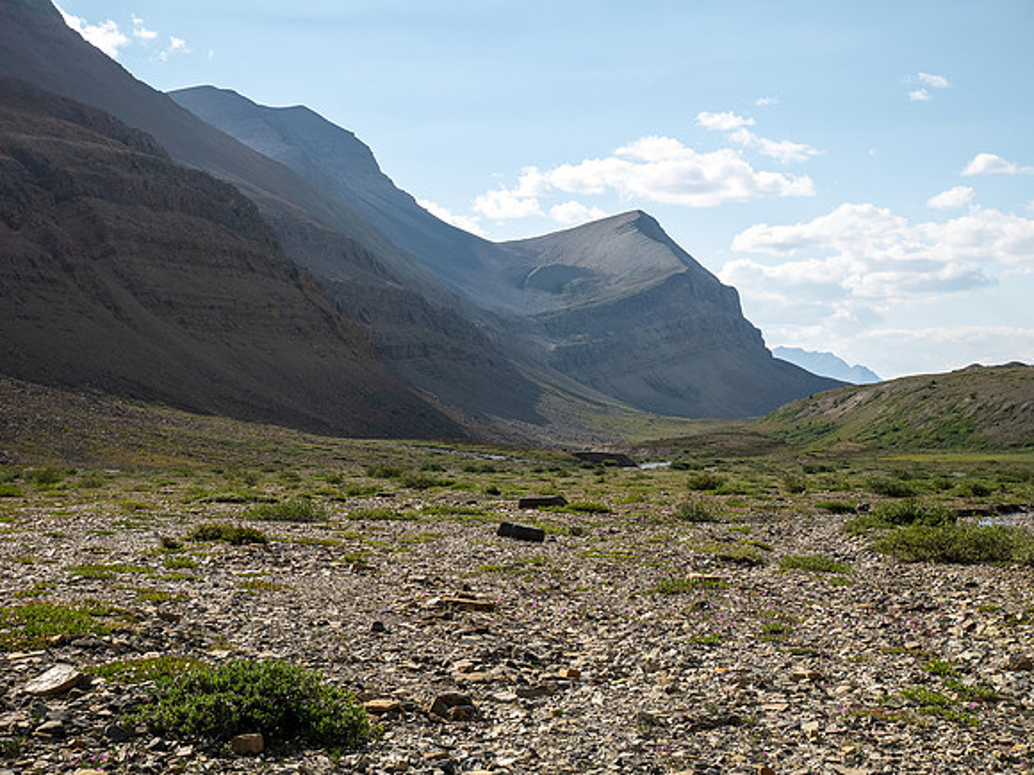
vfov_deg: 26.1
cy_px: 388
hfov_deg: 34.3
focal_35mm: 56
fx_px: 1673
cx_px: 517
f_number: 8
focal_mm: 28
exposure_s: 1/320
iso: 200
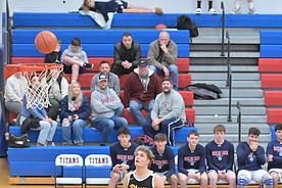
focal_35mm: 235
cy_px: 186
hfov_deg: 8.7
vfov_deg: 5.8
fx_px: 1841
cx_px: 223
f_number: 4
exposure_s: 1/800
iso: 8000
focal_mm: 112
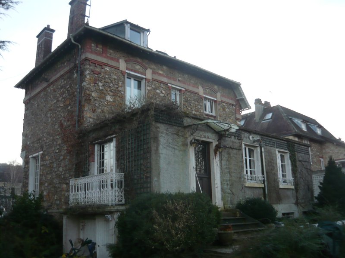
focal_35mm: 33
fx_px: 329
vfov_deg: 42.9
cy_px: 129
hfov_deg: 55.4
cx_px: 172
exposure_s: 1/60
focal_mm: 5.5
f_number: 2.8
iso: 200
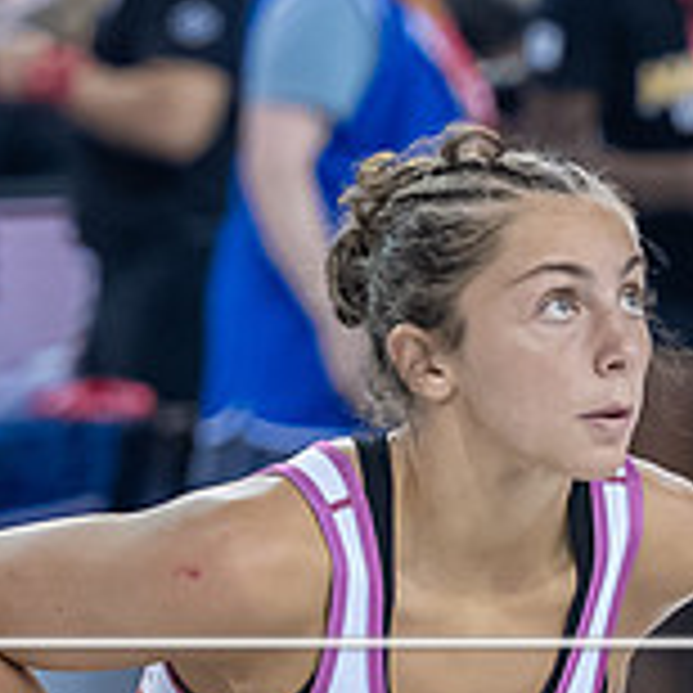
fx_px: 14518
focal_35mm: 641
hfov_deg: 2.7
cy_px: 335
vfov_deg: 2.7
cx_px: 223
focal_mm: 115
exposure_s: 1/800
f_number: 3.2
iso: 2800
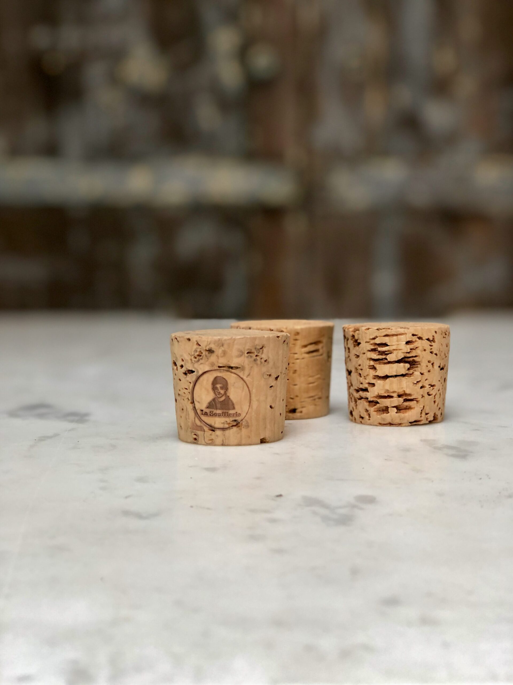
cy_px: 342
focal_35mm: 57
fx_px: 1126
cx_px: 256
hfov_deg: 25.7
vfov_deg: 33.8
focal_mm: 6.6
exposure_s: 1/30
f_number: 2.8
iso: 32
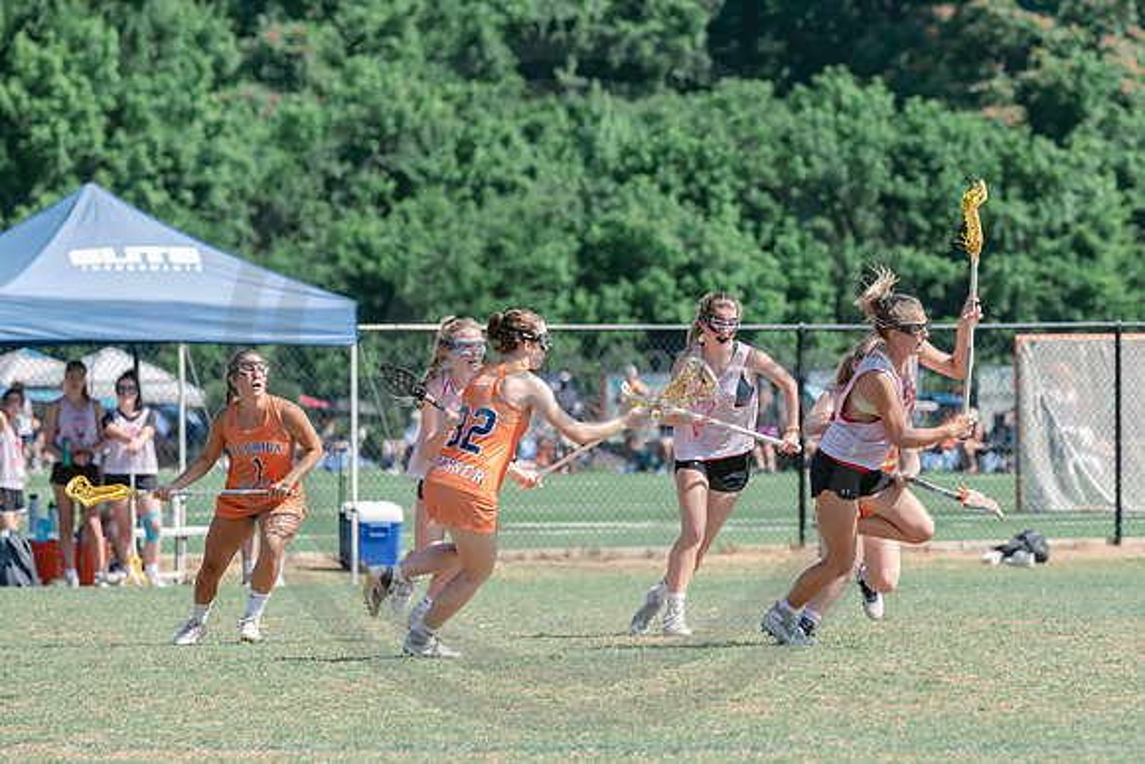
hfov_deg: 6.6
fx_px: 9870
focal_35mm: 310
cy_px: 431
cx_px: 745
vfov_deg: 4.4
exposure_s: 1/1600
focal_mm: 200
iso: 400
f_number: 5
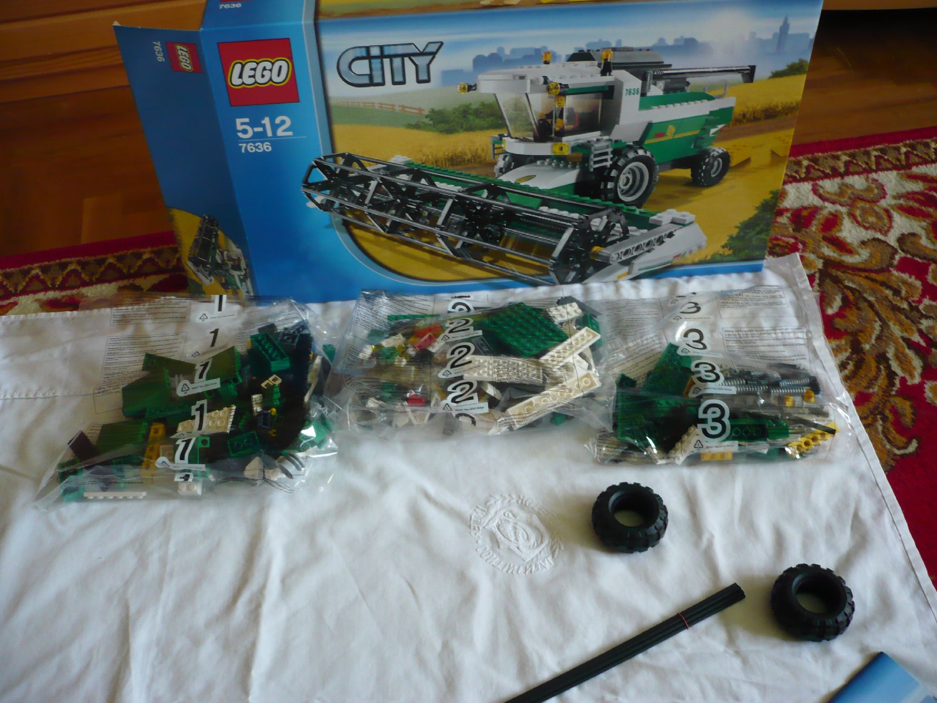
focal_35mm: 35
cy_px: 352
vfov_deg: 40.7
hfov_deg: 52.6
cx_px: 468
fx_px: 947
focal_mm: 5.8
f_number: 2.8
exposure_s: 1/100
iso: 200
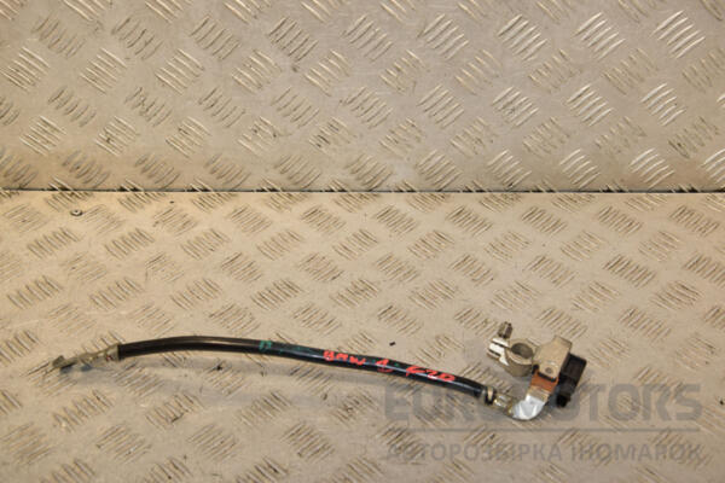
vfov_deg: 25.8
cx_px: 362
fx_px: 1057
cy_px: 242
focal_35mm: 52
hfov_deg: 37.9
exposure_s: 1/200
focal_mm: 35
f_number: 8
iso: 800
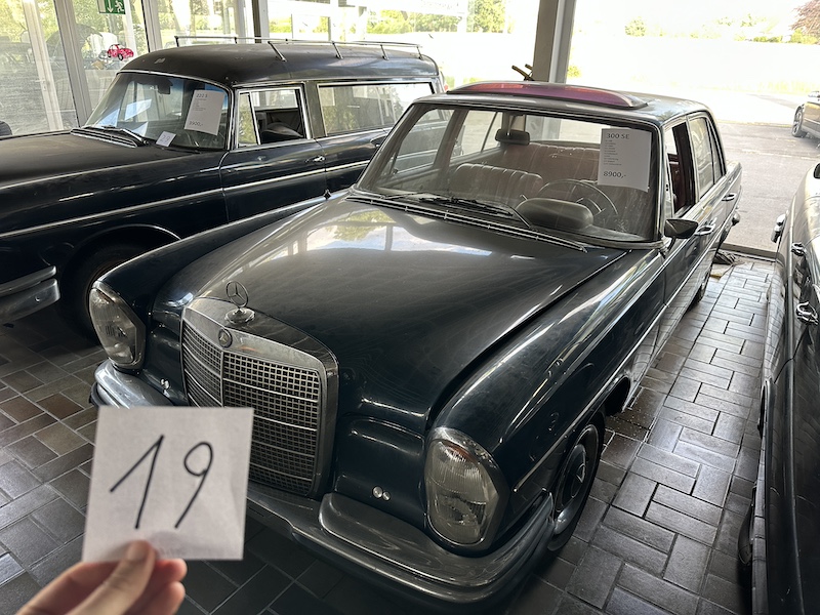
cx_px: 410
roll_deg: -1.6
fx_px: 569
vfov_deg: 56.8
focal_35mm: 24
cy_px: 308
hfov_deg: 71.6
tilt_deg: -24.6
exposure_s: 1/119
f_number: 1.78
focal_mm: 6.86
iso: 250
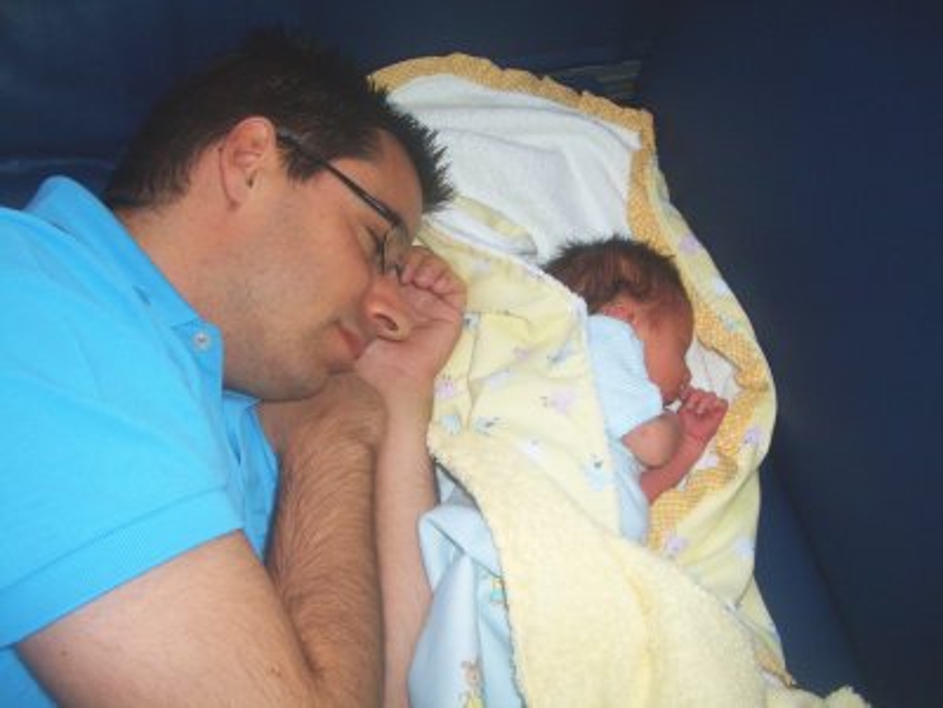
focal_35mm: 35
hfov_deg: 52.6
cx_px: 472
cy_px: 354
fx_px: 953
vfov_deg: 40.7
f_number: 2.6
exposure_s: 1/60
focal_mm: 5.8
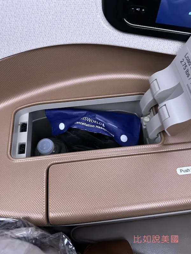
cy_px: 127
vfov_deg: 71.6
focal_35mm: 24
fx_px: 177
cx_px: 96
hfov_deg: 56.8
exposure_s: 1/38
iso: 800
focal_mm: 6.86
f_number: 1.78
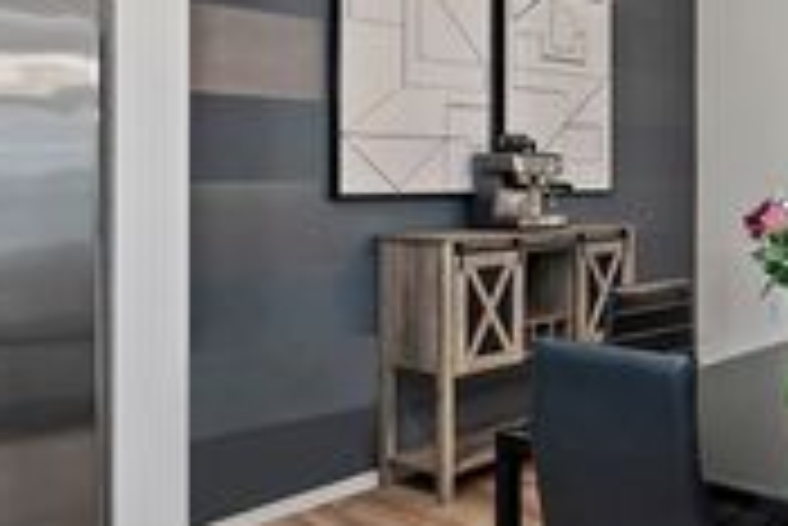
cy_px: 191
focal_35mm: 40
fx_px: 876
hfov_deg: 45.2
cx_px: 666
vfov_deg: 33.3
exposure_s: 1/2.5
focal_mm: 14
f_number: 10
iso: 500
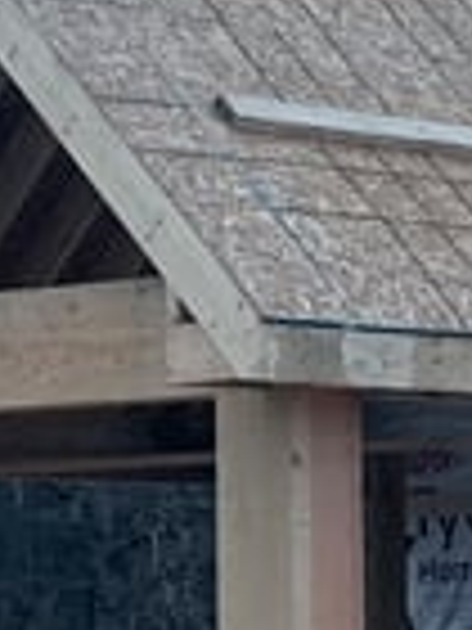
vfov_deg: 10.4
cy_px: 506
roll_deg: +1.3
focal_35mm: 190
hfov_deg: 7.8
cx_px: 490
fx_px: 3454
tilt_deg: +2.1
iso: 100
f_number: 1.8
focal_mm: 4.25
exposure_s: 1/121
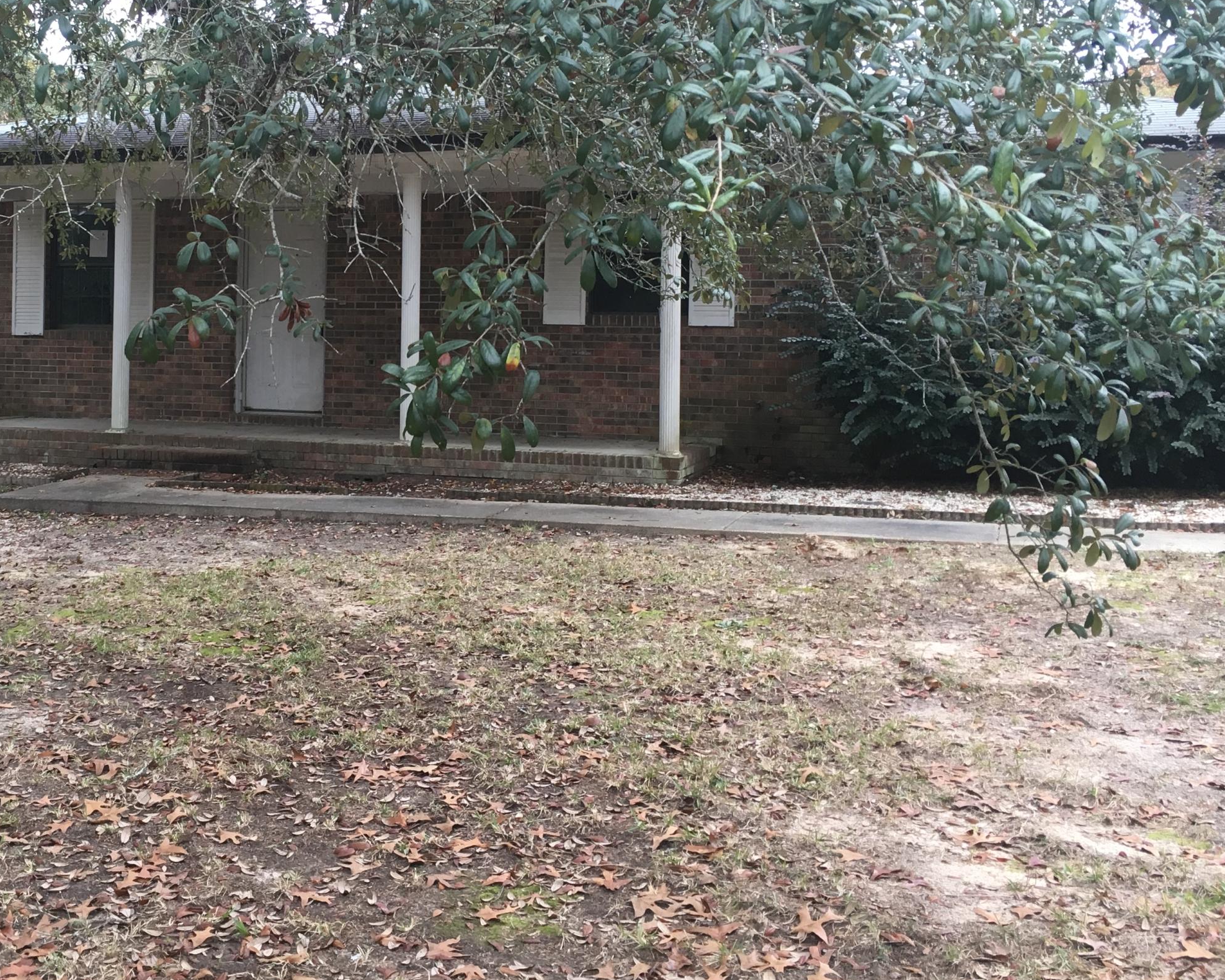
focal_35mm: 43
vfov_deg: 34.7
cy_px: 354
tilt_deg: +1.3
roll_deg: -0.3
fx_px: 1559
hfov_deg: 41.8
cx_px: 333
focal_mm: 4.15
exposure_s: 1/40
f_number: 2.2
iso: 25
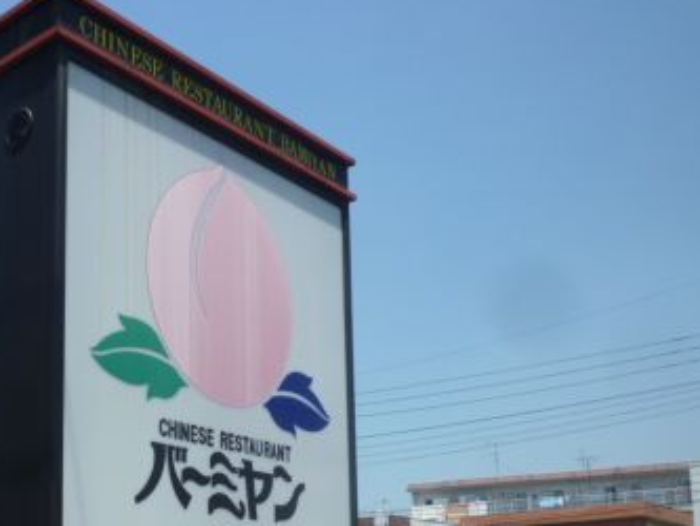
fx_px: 971
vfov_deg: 28.8
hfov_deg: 37.4
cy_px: 492
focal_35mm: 48
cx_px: 88
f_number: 4
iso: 80
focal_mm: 4.4
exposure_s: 1/800
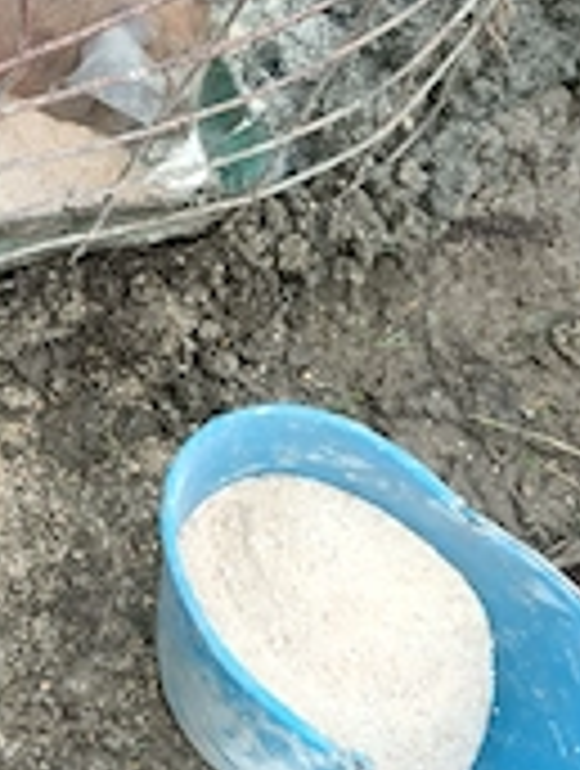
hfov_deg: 22.0
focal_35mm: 63
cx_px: -76
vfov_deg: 29.3
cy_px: 59
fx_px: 1402
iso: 219
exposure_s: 1/100
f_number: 1.9
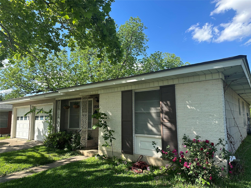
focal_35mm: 24
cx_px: 126
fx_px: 174
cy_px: 94
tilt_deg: +6.1
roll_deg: +0.6
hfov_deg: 71.6
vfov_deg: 56.8
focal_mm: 6.86
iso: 80
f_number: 1.78
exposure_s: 1/1587
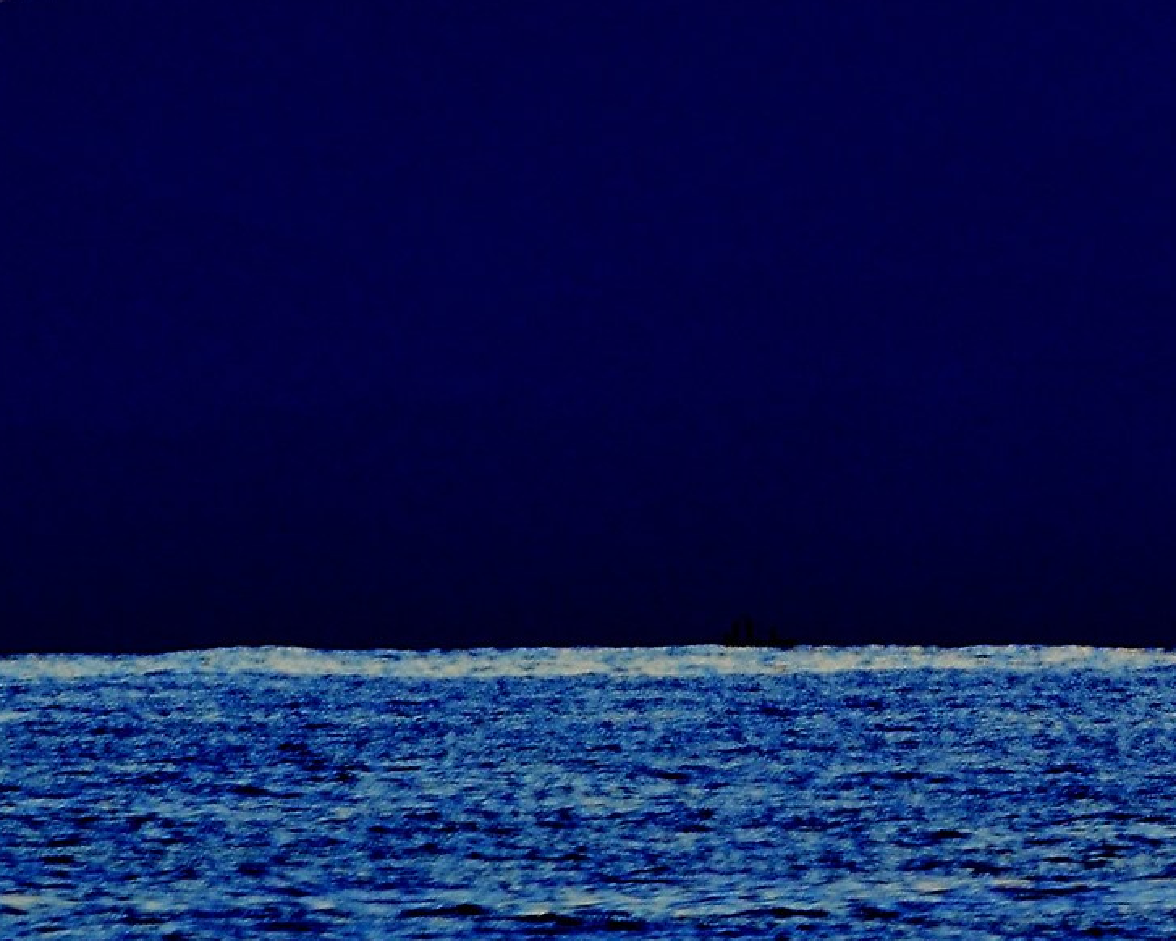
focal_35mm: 1391
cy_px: -200
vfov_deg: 1.1
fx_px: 48427
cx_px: 1171
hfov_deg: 1.4
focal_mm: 300
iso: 200
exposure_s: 1/30
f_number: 9
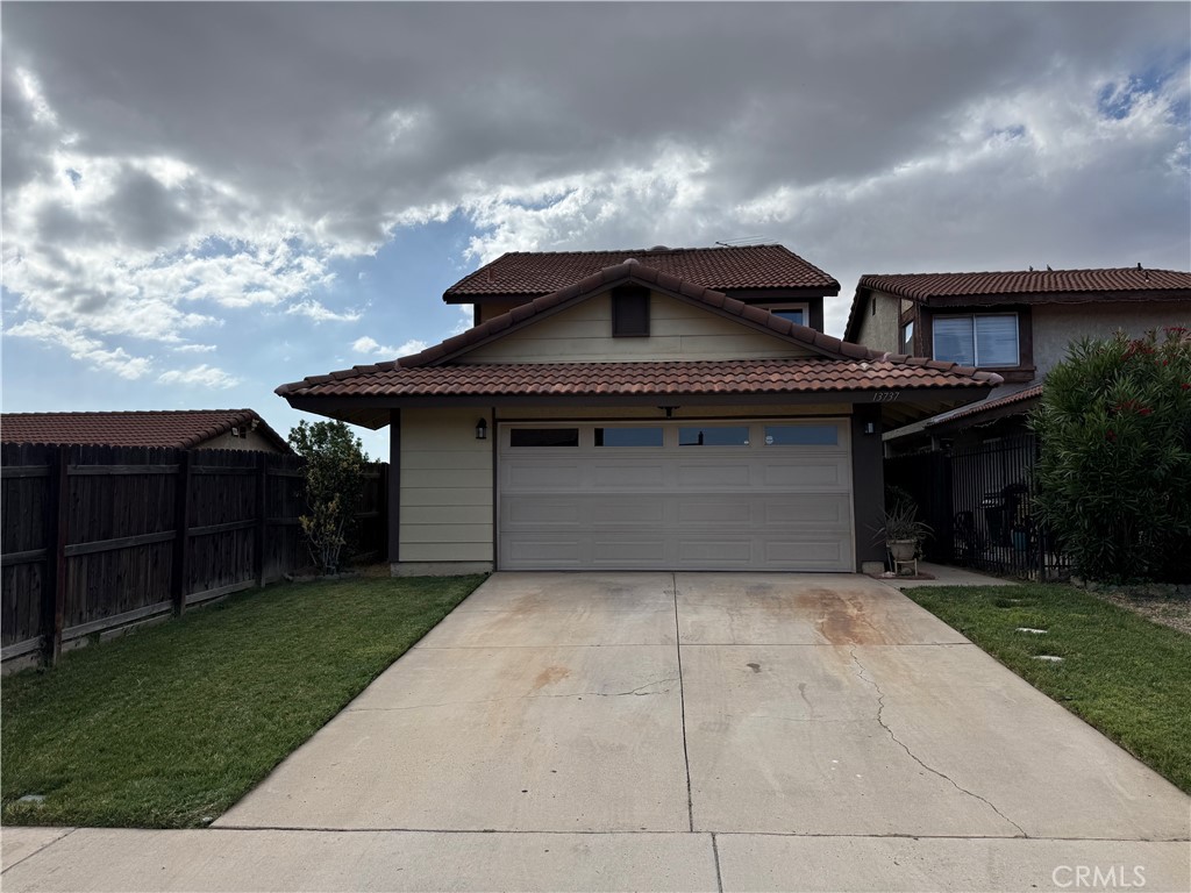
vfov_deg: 56.8
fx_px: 826
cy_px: 446
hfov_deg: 71.6
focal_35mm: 24
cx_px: 596
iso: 80
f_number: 1.78
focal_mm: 6.76
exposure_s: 1/8130
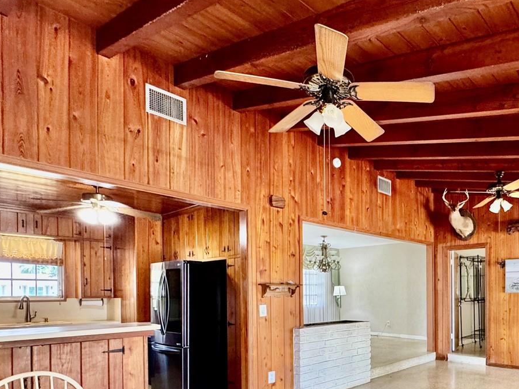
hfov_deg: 65.6
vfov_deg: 52.3
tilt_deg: -1.1
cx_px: 383
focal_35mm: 25
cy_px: 296
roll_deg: +0.3
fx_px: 375
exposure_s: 1/60
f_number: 2.2
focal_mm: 2.22
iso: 400
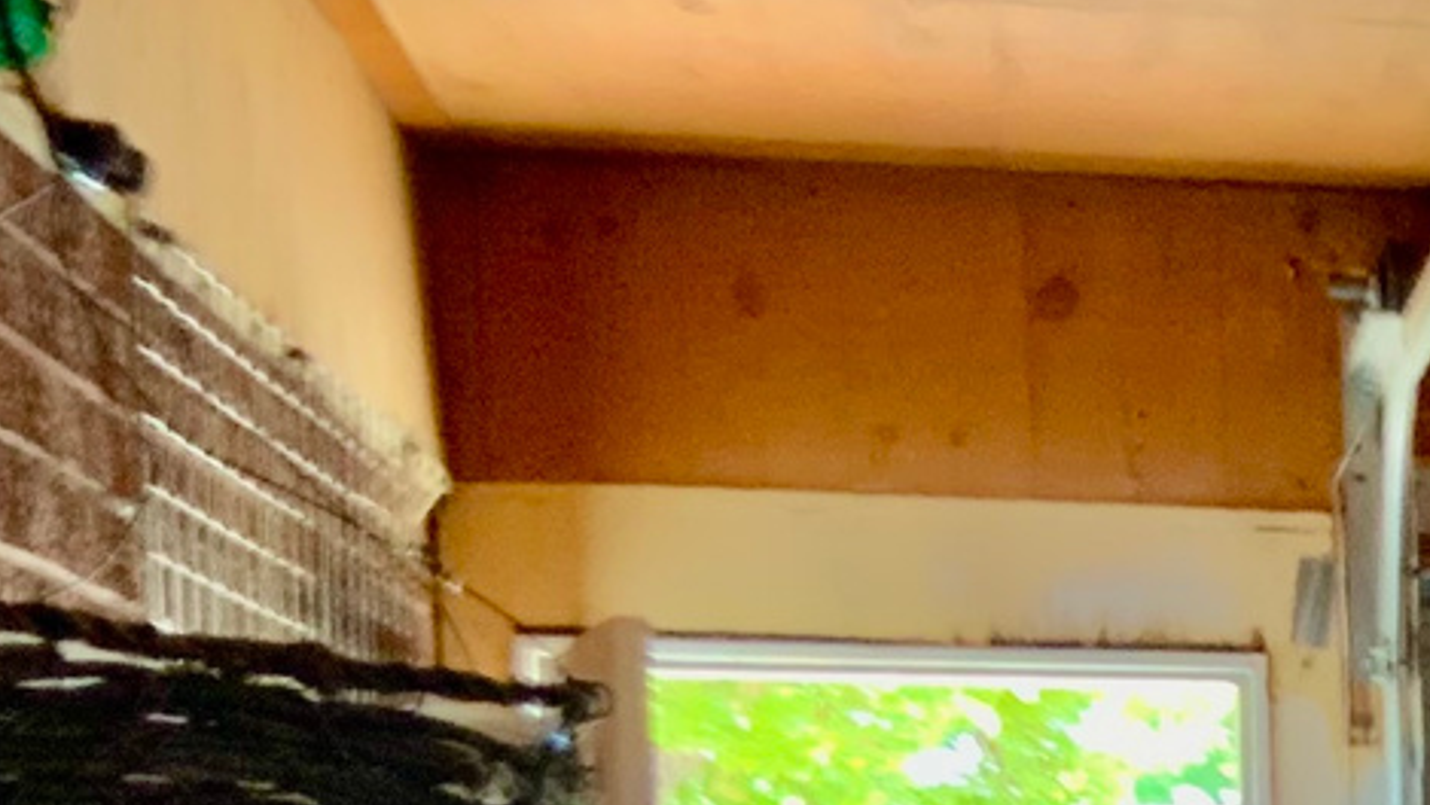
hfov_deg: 13.9
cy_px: 1610
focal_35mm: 138
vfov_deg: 8.4
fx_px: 5234
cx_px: 2528
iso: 80
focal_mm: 3
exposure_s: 1/60
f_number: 1.8
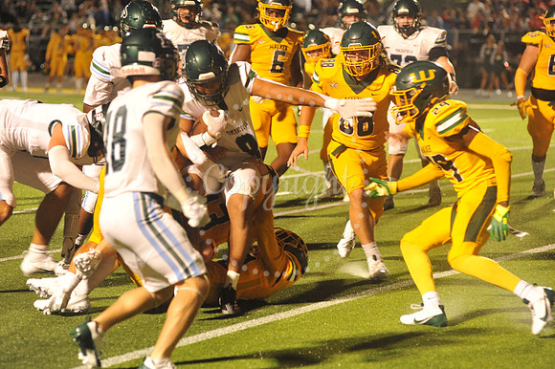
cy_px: 184
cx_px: 278
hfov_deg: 14.2
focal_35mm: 145
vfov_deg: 9.5
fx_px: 2234
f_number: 4
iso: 6400
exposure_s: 1/250
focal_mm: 145
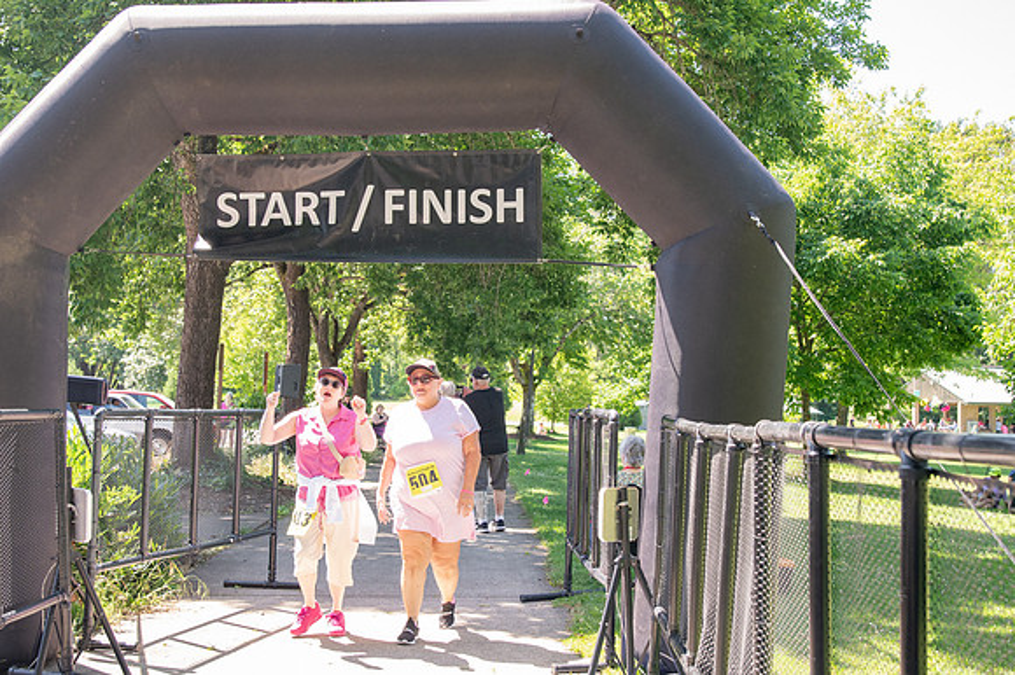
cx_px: 508
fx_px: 1296
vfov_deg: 29.2
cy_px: 338
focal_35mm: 46
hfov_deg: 42.8
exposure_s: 1/400
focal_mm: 31
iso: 500
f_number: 4
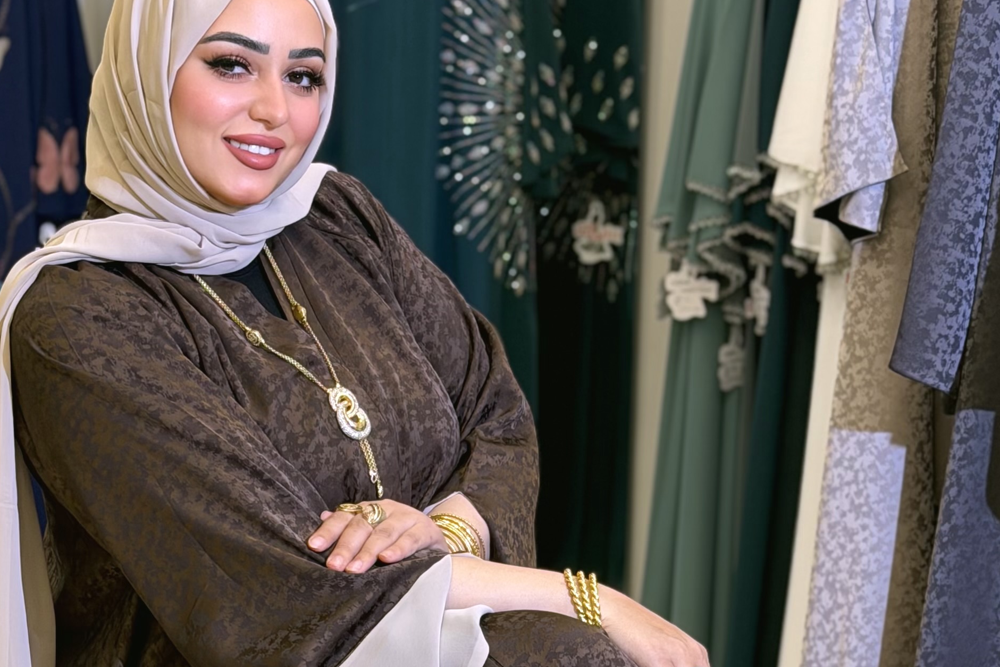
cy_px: 779
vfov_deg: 12.5
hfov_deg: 19.0
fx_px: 2972
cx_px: 315
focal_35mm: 107
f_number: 1.78
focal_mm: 6.76
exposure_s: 1/160
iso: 50
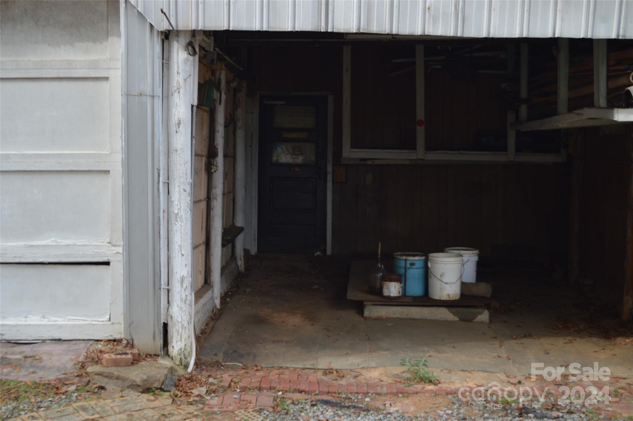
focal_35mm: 48
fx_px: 843
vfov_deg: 28.0
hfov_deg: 41.2
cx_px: 316
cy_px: 210
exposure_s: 1/125
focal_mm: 32
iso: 125
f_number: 5.6
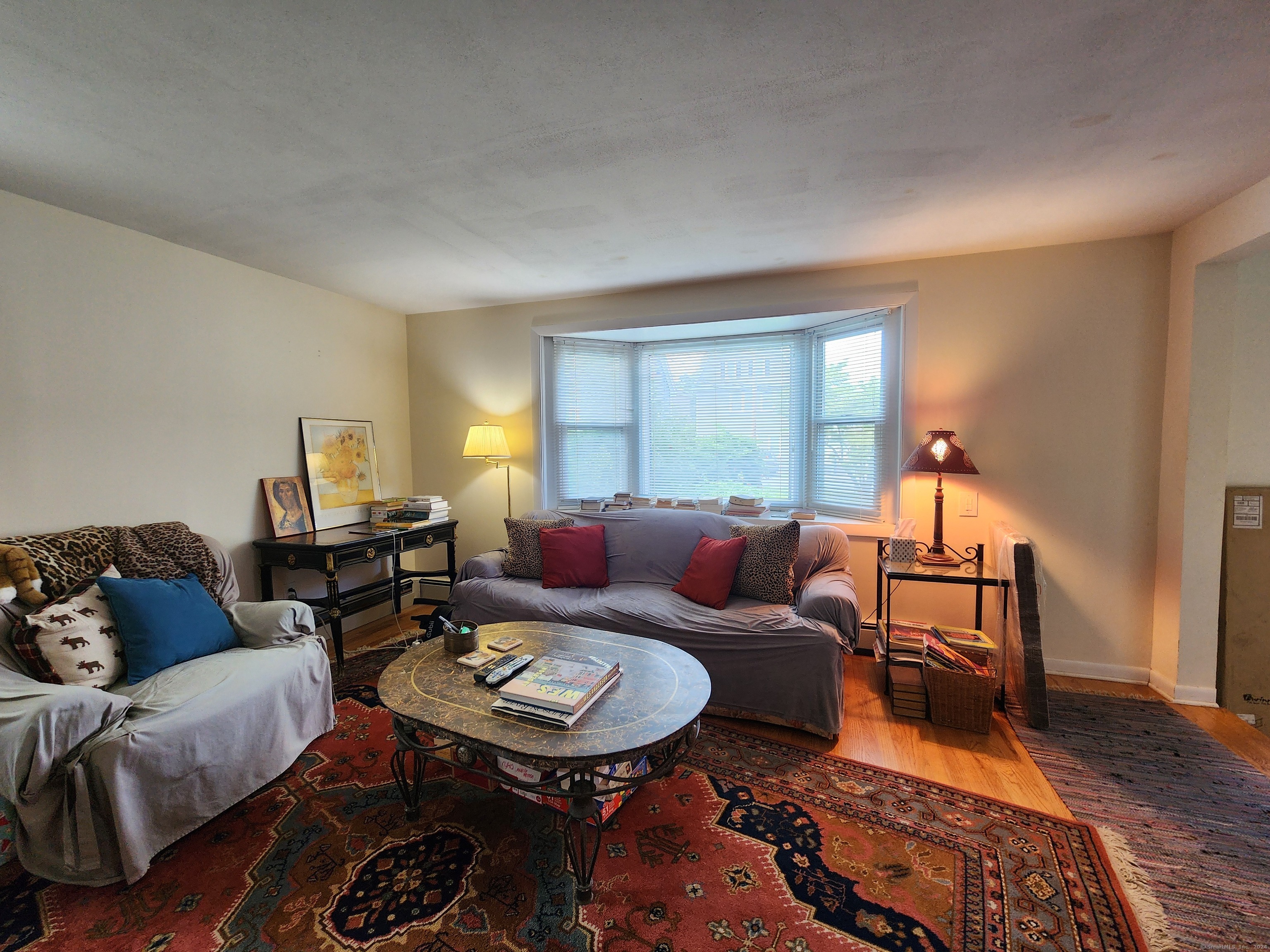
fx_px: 477
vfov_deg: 89.9
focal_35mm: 13
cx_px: 635
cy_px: 476
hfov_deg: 106.2
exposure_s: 1/60
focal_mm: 2.2
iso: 160
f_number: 2.2
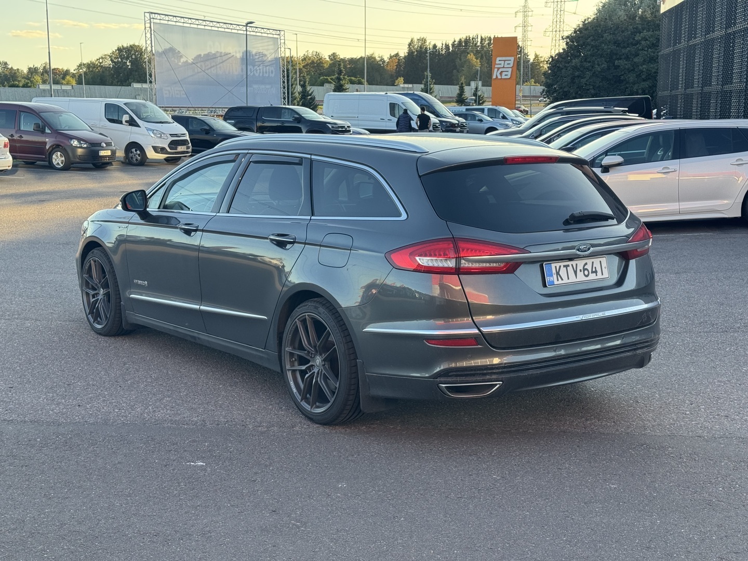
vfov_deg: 30.3
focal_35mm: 48
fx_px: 1037
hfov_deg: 39.7
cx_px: 374
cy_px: 280
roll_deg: +0.3
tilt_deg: -9.4
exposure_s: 1/499
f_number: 1.78
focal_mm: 6.76
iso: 64
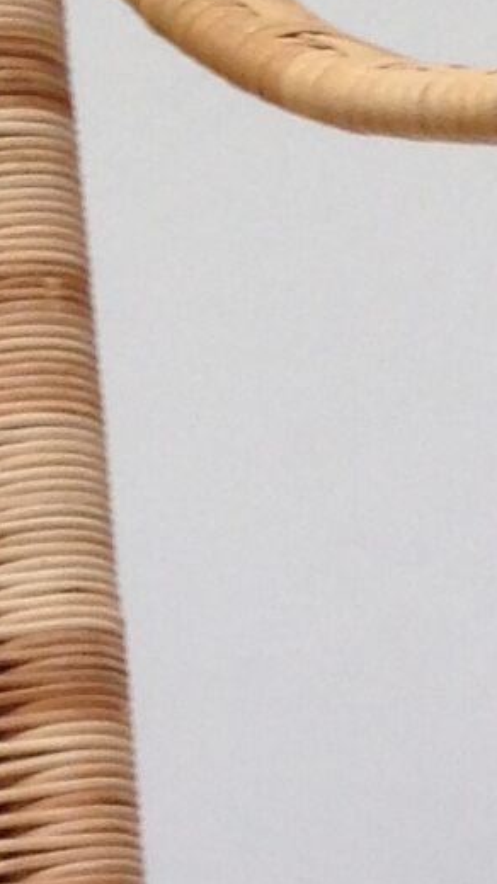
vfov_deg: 9.4
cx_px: 1059
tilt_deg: -11.0
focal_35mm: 226
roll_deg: -2.3
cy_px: 1082
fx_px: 5294
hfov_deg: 5.3
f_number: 2.4
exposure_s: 1/24
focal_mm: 4.12
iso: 50
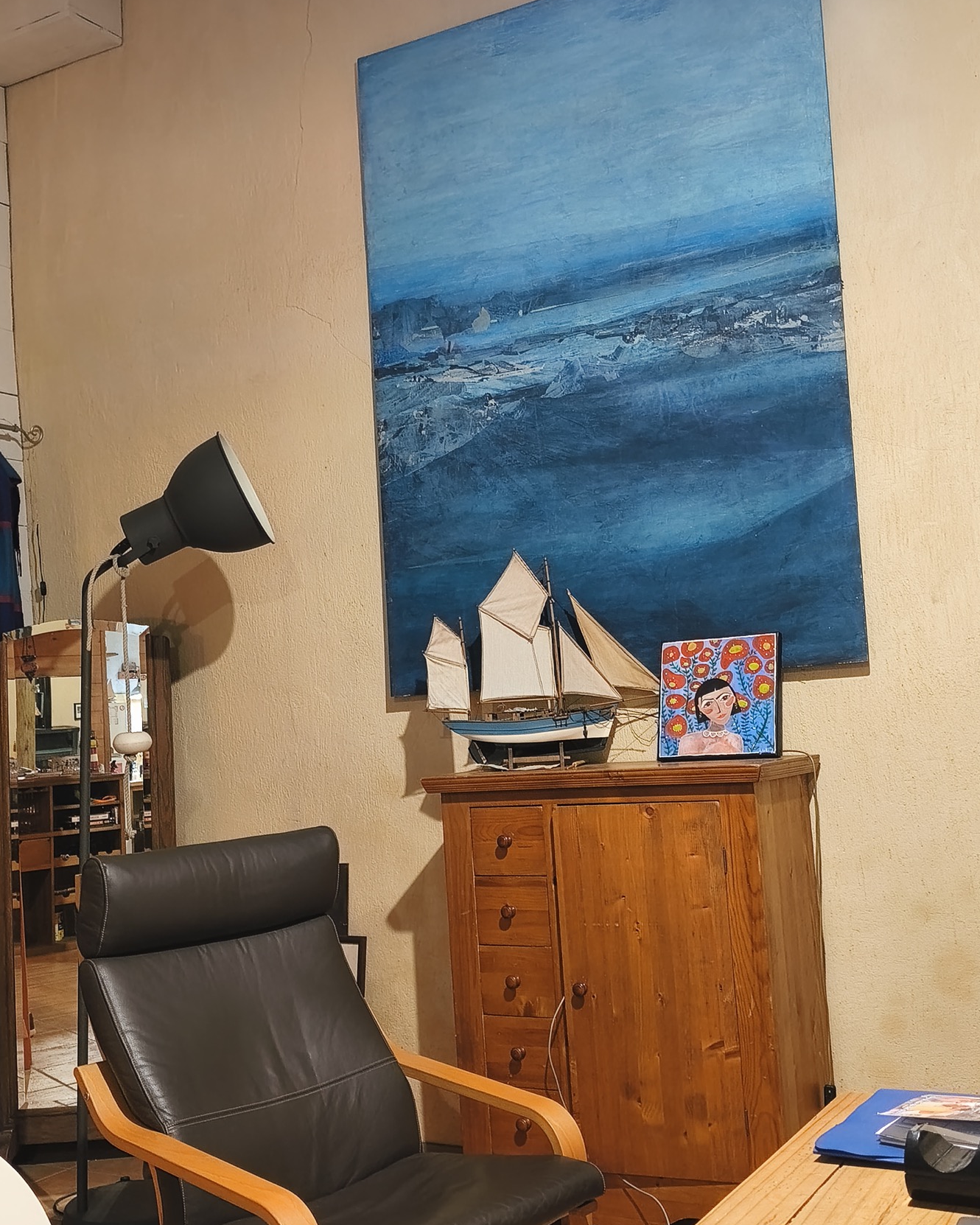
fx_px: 1341
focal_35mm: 37
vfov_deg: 49.1
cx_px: 485
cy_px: 629
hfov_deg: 40.1
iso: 1600
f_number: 1.65
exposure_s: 1/25
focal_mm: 6.18
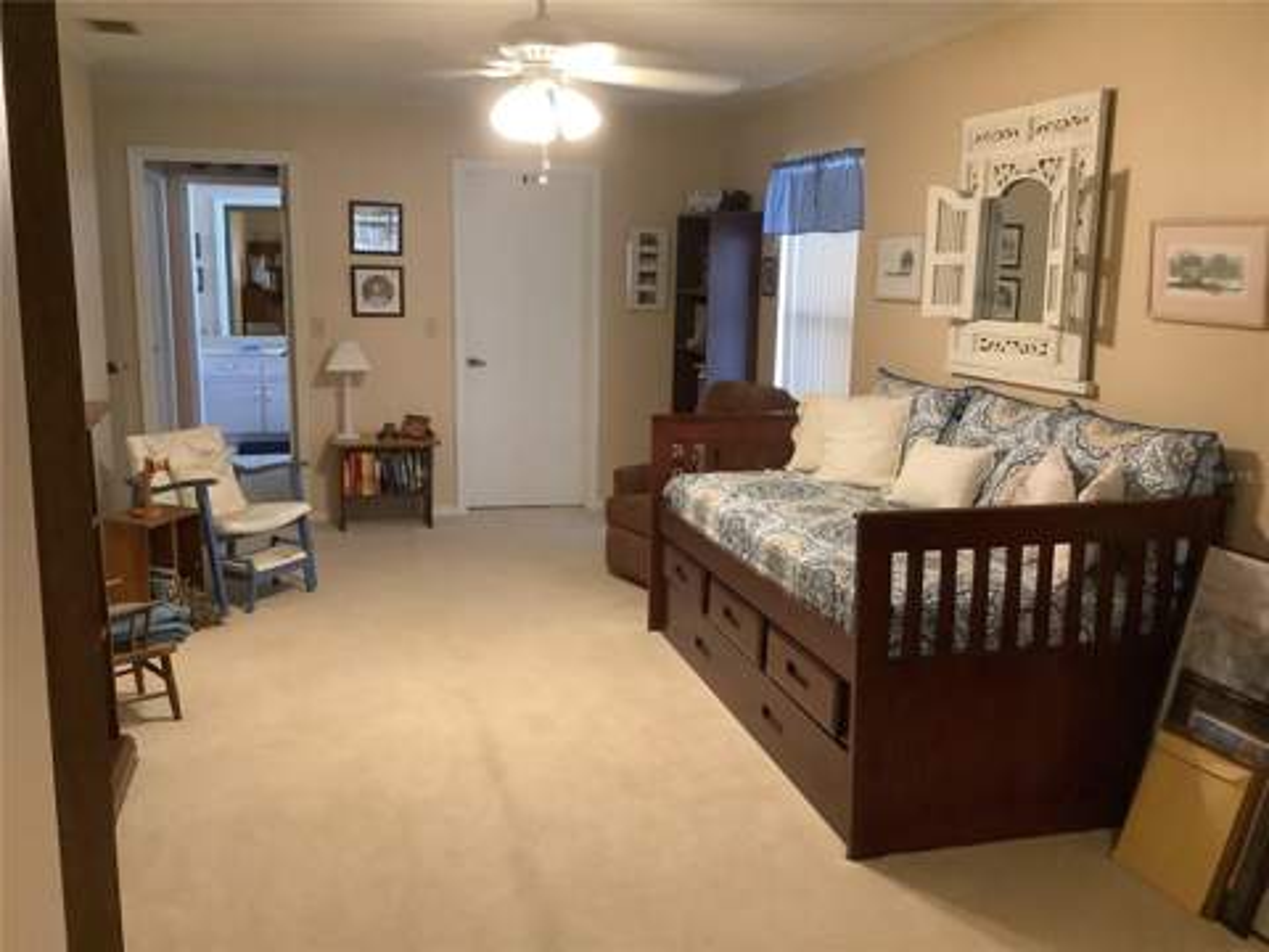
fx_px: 1136
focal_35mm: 31
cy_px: 476
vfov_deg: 45.4
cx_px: 634
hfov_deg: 58.4
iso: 400
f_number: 2.4
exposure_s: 1/40
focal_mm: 3.3
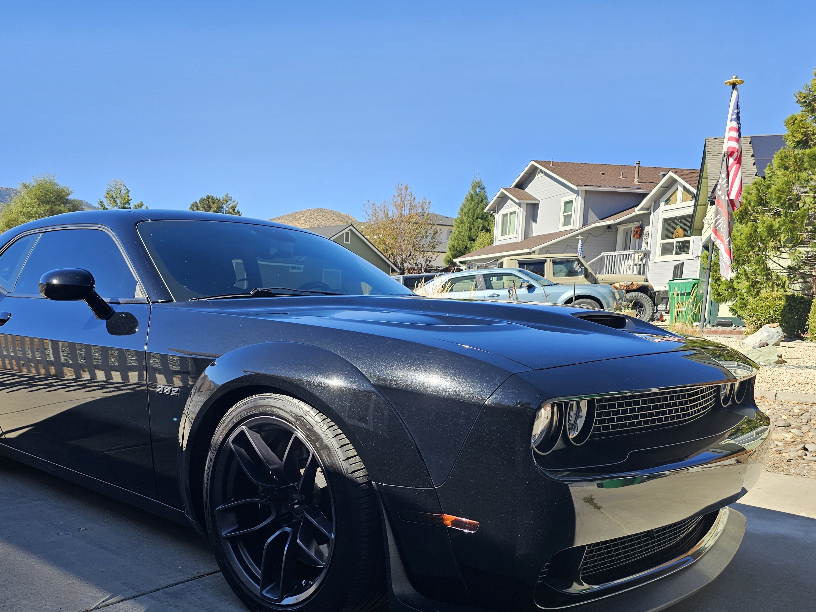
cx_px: 309
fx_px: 731
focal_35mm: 31
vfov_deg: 44.8
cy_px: 409
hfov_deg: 57.7
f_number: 1.7
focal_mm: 6.3
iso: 10
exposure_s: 1/335
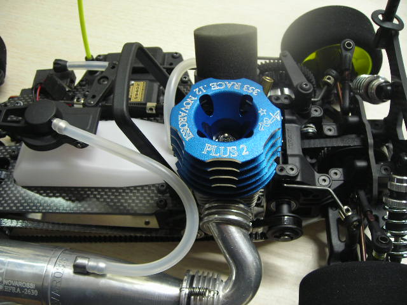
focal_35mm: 38
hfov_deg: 49.0
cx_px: 204
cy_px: 152
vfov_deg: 37.7
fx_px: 447
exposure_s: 1/4
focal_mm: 6.3
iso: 106
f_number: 3.2
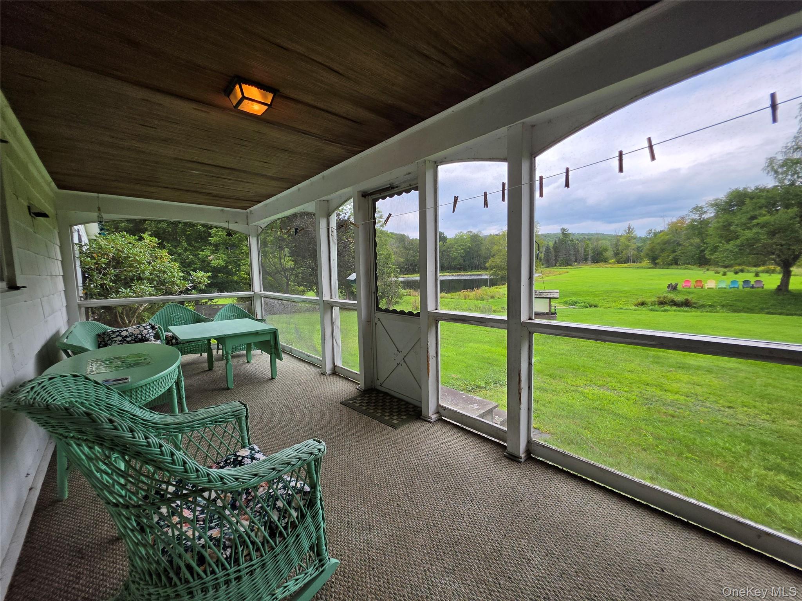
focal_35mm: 13
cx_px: 401
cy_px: 300
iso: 32
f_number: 1.9
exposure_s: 1/485
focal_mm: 2.2
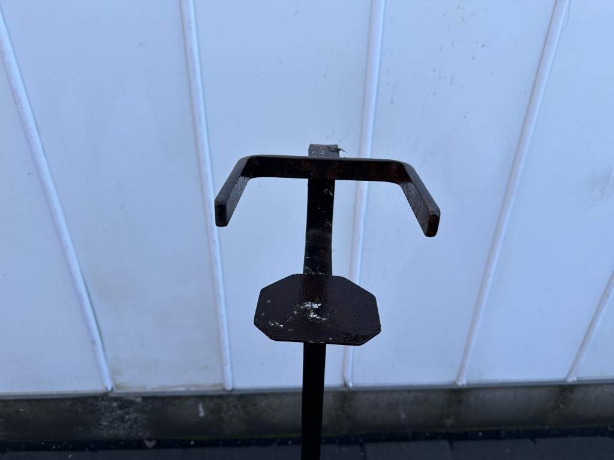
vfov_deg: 56.8
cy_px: 230
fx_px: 426
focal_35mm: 24
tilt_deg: -29.0
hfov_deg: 71.6
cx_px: 307
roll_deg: -2.1
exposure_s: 1/864
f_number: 1.78
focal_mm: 6.86
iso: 80
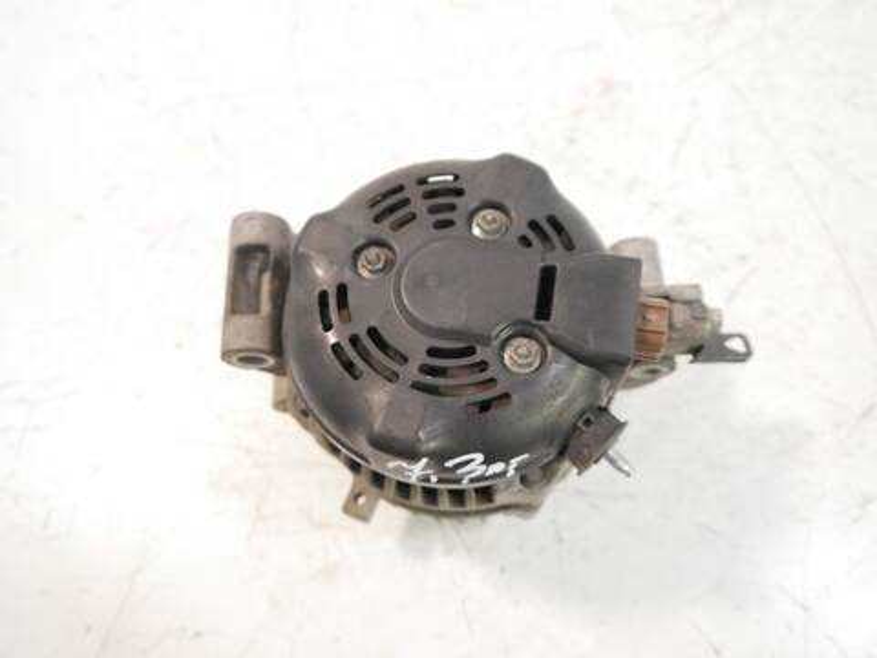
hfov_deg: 63.4
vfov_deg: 49.7
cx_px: 438
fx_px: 709
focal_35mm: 28
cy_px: 329
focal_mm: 14
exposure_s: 1/125
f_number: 3.5
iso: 2000
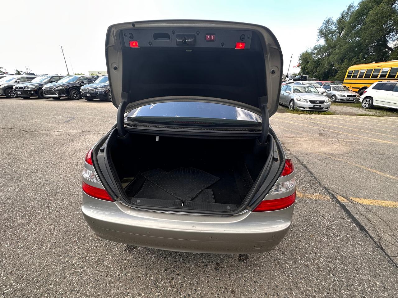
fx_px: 161
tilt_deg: -20.7
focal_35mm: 14
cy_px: 149
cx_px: 199
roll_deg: +0.4
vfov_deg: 85.7
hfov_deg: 102.1
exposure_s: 1/167
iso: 40
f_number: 2.2
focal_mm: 2.22
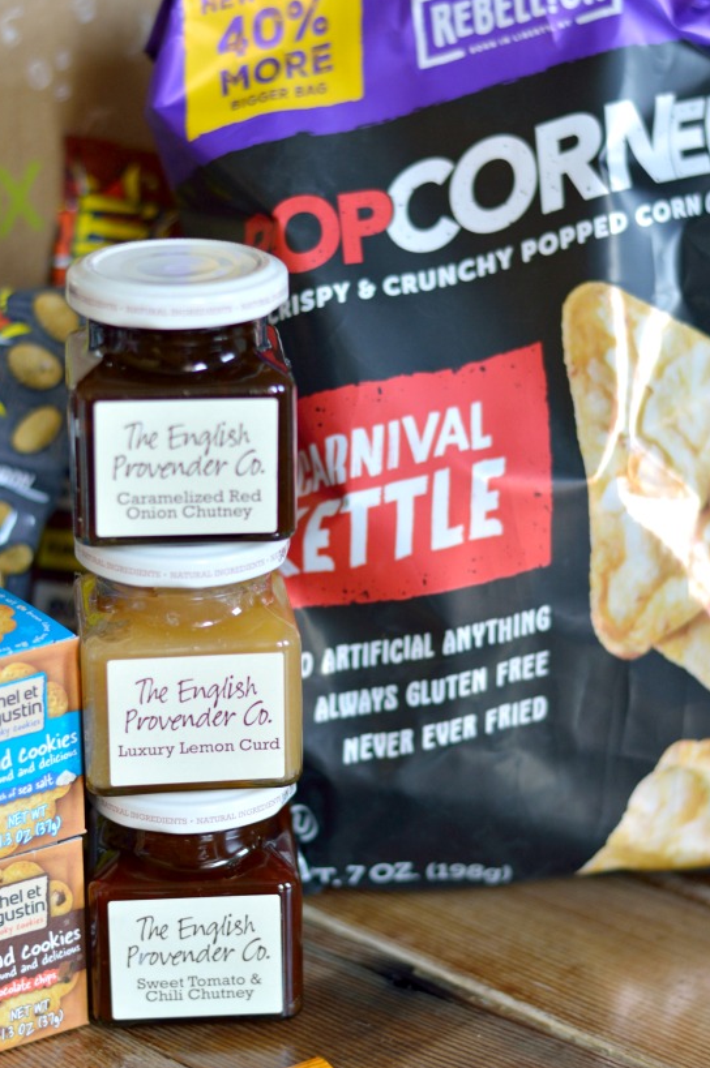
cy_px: 518
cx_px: 310
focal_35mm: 87
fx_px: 2580
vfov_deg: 23.4
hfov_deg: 15.7
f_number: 2.2
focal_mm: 50
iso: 200
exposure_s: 1/100
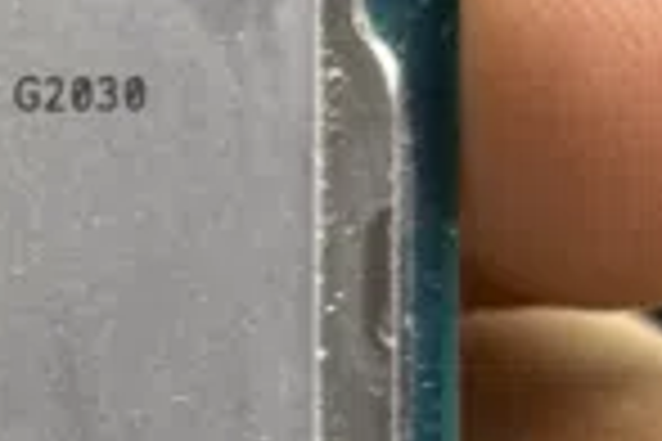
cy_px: 338
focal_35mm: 217
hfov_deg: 9.3
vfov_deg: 6.3
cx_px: -225
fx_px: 3990
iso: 100
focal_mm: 6.76
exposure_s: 1/50
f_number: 1.78
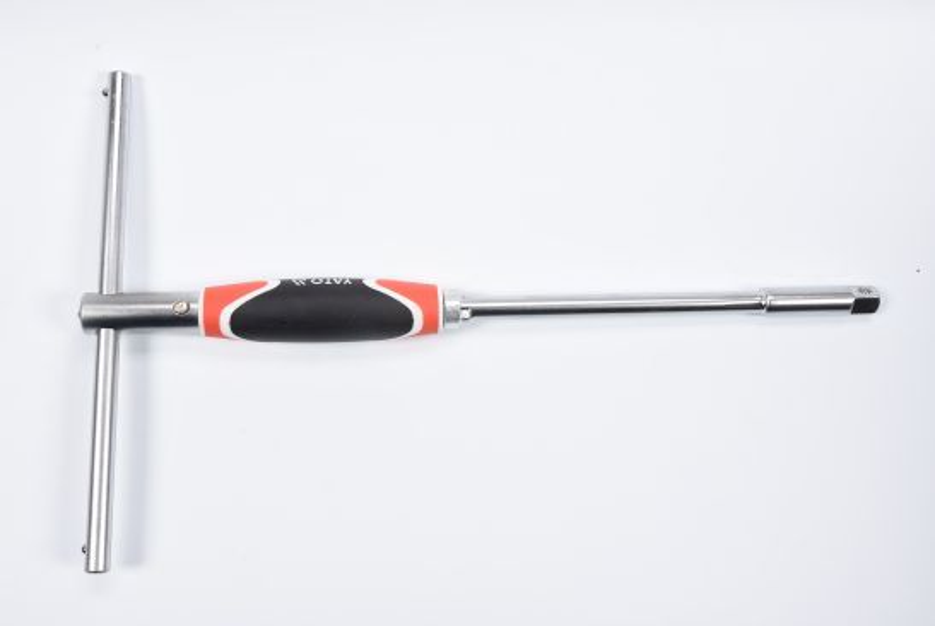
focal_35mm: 46
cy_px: 313
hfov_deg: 42.3
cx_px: 468
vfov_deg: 29.0
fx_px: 1209
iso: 250
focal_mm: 31
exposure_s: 1/125
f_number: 16
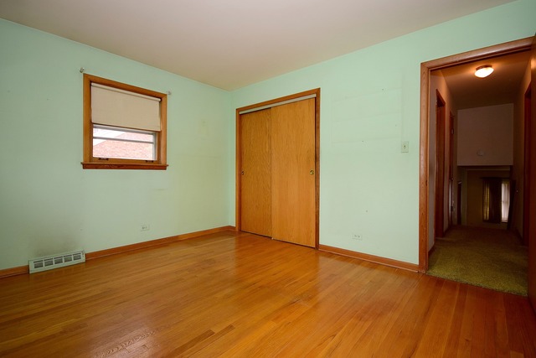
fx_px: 257
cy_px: 179
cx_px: 268
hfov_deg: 92.4
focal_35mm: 17
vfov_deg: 69.7
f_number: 6.3
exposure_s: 1/60
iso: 500
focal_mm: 11.5
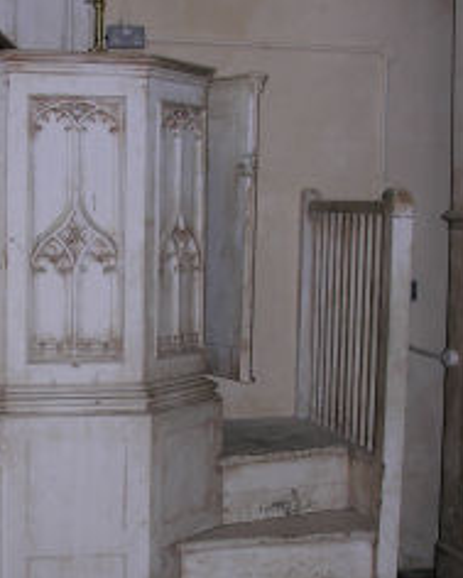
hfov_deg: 19.9
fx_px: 1301
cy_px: 343
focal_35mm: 76
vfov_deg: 25.0
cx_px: 87
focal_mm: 10.2
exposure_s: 1/60.1
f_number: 2.9
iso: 50
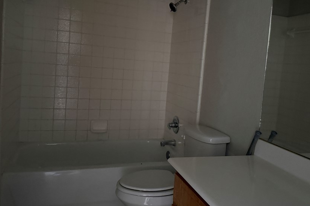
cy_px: 82
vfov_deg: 42.1
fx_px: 267
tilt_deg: -4.3
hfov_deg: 60.2
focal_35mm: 31
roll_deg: -4.8
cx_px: 166
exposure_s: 1/30
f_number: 1.78
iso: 1600
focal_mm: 6.76
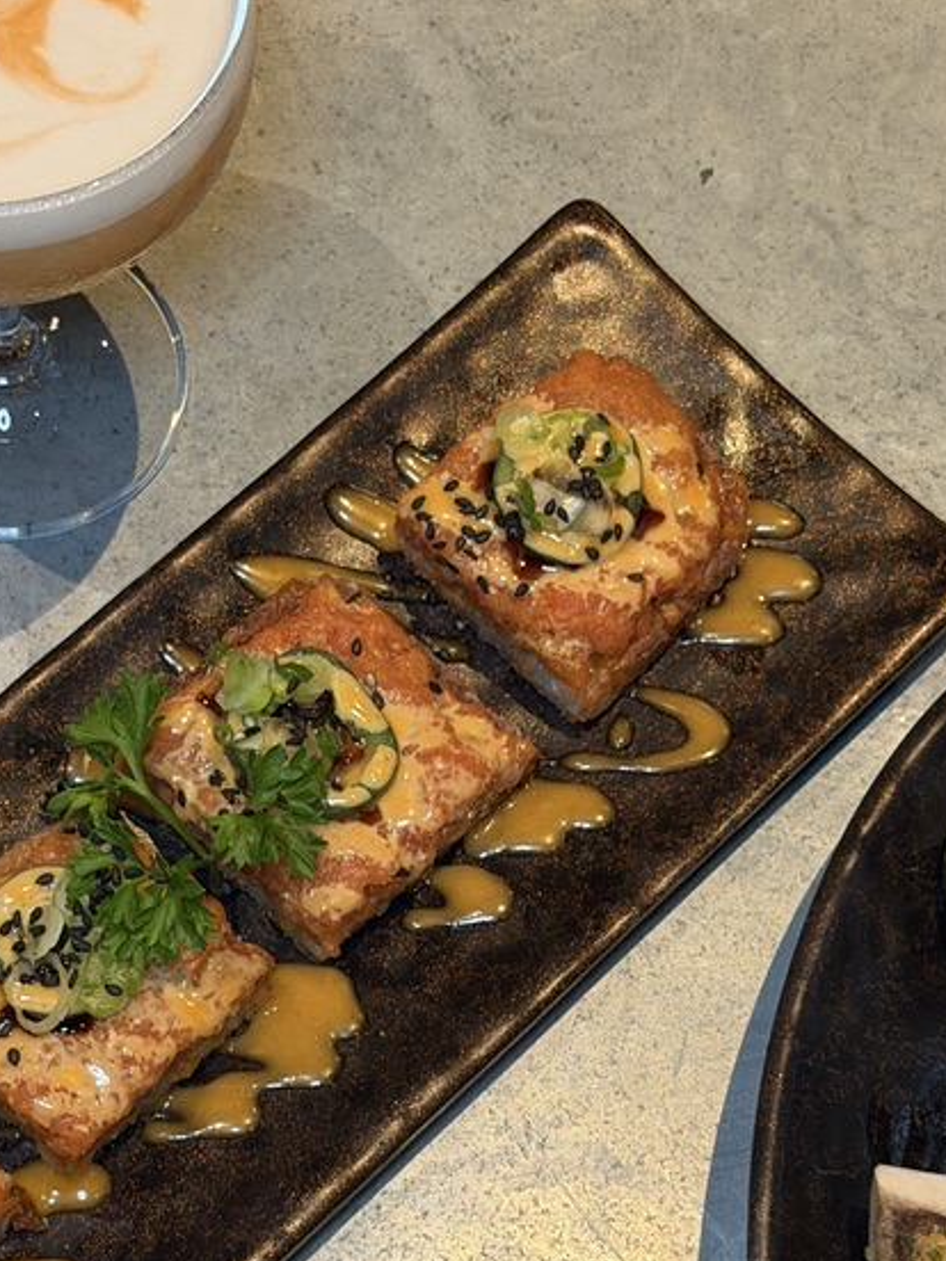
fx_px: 3243
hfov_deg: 16.6
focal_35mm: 89
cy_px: 980
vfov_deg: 21.8
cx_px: 535
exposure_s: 1/40
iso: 250
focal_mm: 6.76
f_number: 1.78
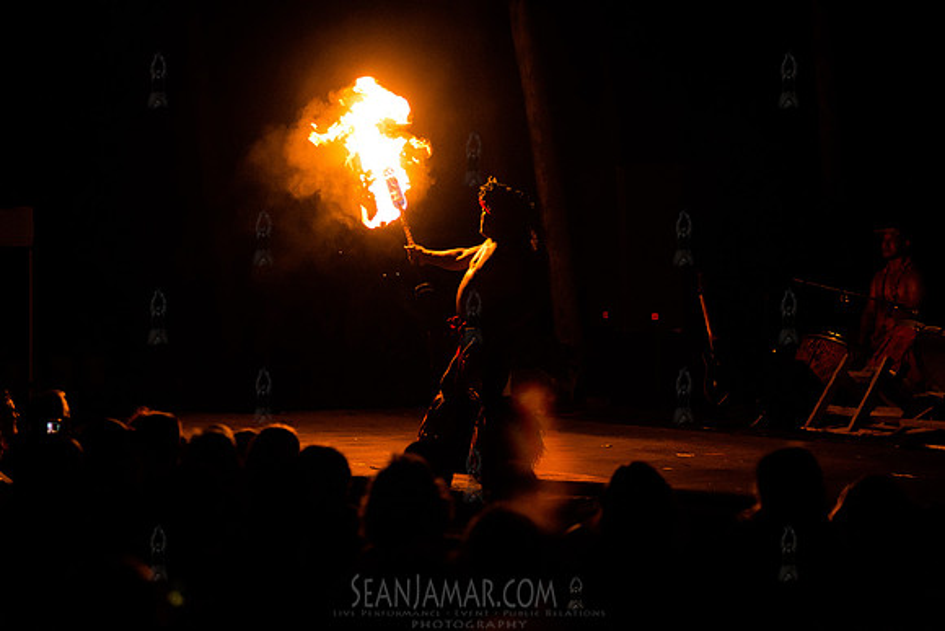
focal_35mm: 125
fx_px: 3282
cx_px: 472
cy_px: 316
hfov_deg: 16.4
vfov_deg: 11.0
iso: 4000
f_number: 2.8
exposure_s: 1/320
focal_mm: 125
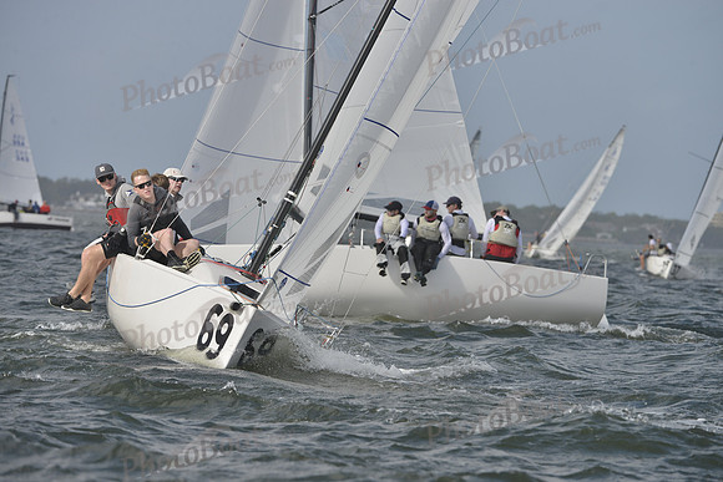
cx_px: 362
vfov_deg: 4.4
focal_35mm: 310
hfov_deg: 6.6
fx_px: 6227
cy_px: 241
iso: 400
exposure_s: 1/1600
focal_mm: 310
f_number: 8
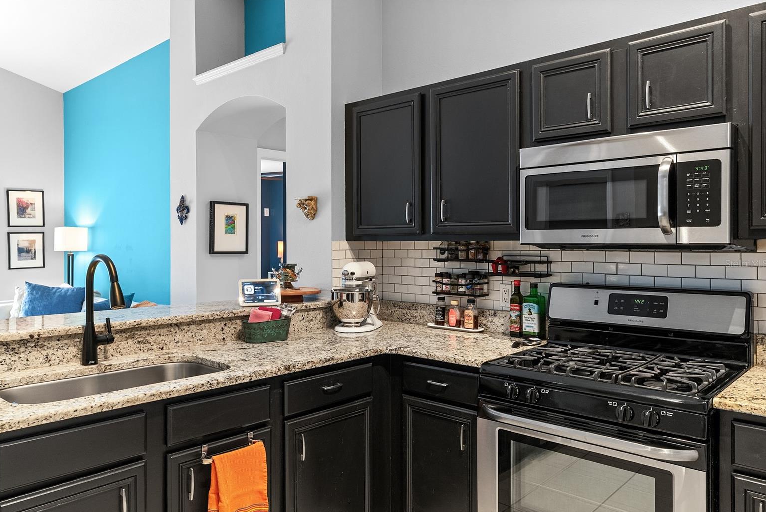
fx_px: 553
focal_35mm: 26
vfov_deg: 49.6
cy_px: 263
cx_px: 371
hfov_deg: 69.4
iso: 400
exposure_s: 1/3
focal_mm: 25
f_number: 8
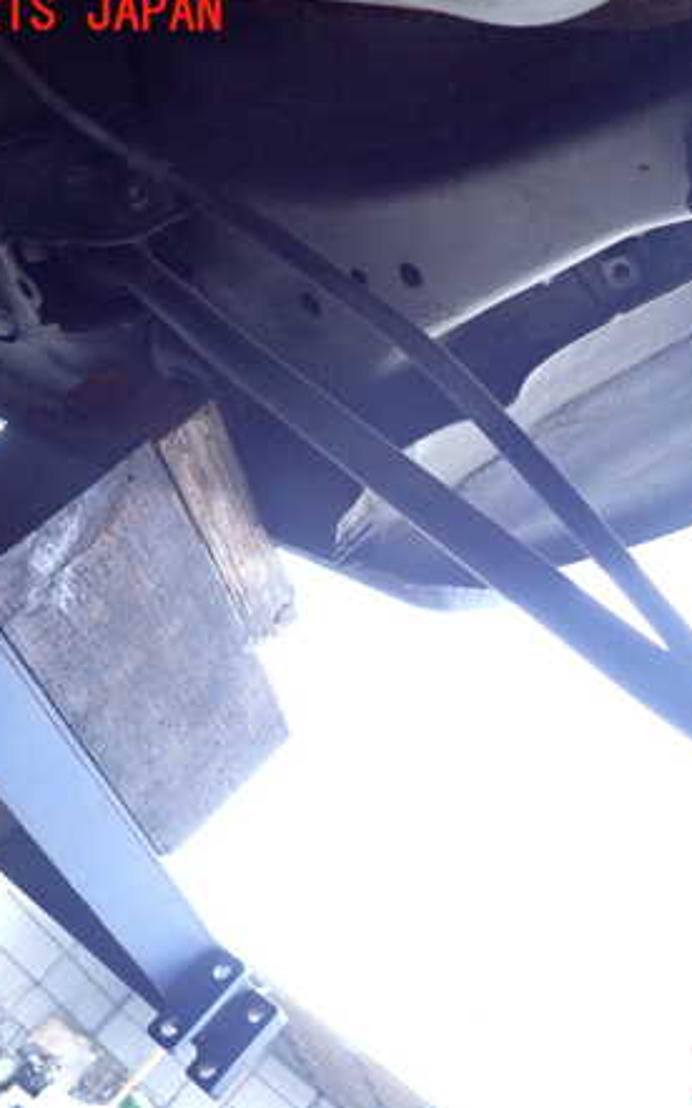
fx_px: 1087
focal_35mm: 36
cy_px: 546
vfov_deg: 54.0
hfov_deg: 34.6
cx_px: 519
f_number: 2
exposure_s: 1/125
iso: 1000
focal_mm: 4.5
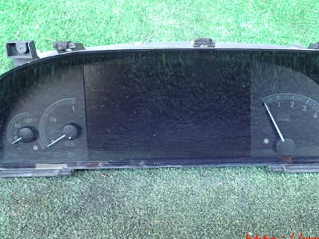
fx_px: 387
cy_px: 83
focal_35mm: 42
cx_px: 190
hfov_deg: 44.6
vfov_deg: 34.0
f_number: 2.3
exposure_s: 1/30
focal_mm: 5.4
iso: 400
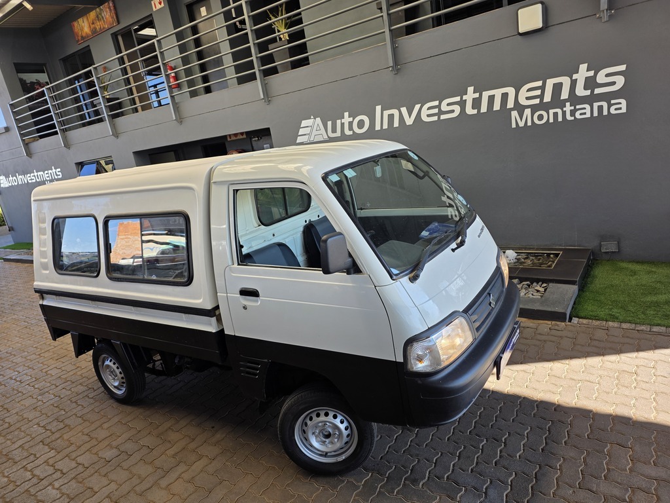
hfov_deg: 73.9
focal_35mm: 23
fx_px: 445
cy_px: 252
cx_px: 335
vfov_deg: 58.9
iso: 50
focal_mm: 6.25
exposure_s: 1/359
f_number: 1.7
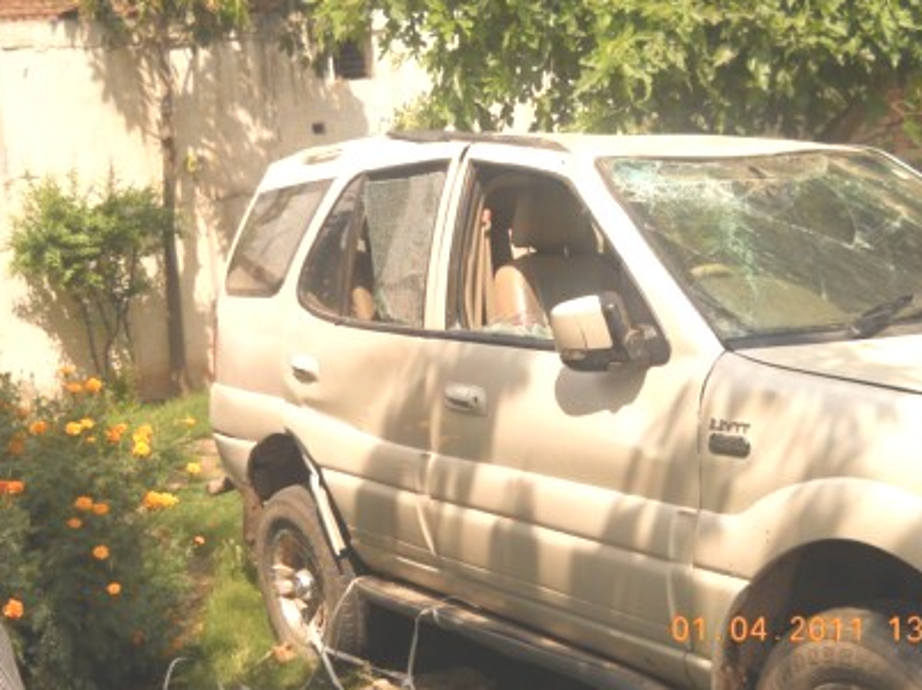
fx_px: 1304
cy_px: 298
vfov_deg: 29.6
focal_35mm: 49
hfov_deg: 38.9
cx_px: 482
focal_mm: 6.72
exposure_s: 1/320
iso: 80
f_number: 5.5
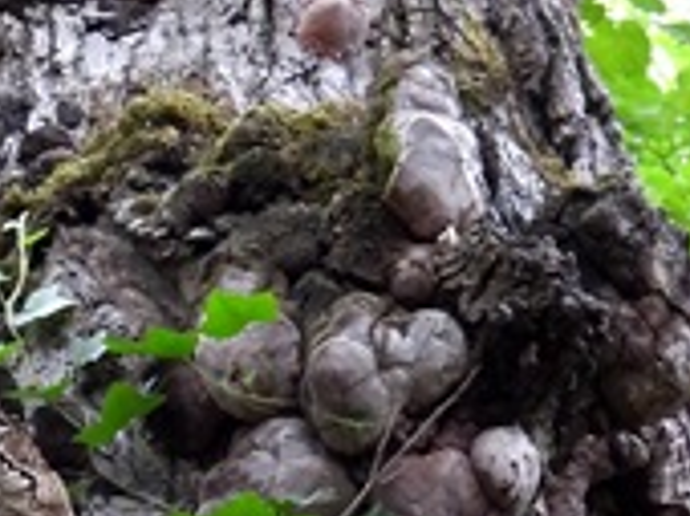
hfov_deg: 5.3
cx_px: -41
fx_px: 7504
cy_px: 646
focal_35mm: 377
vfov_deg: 3.9
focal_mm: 14.3
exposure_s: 1/15
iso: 400
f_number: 3.5
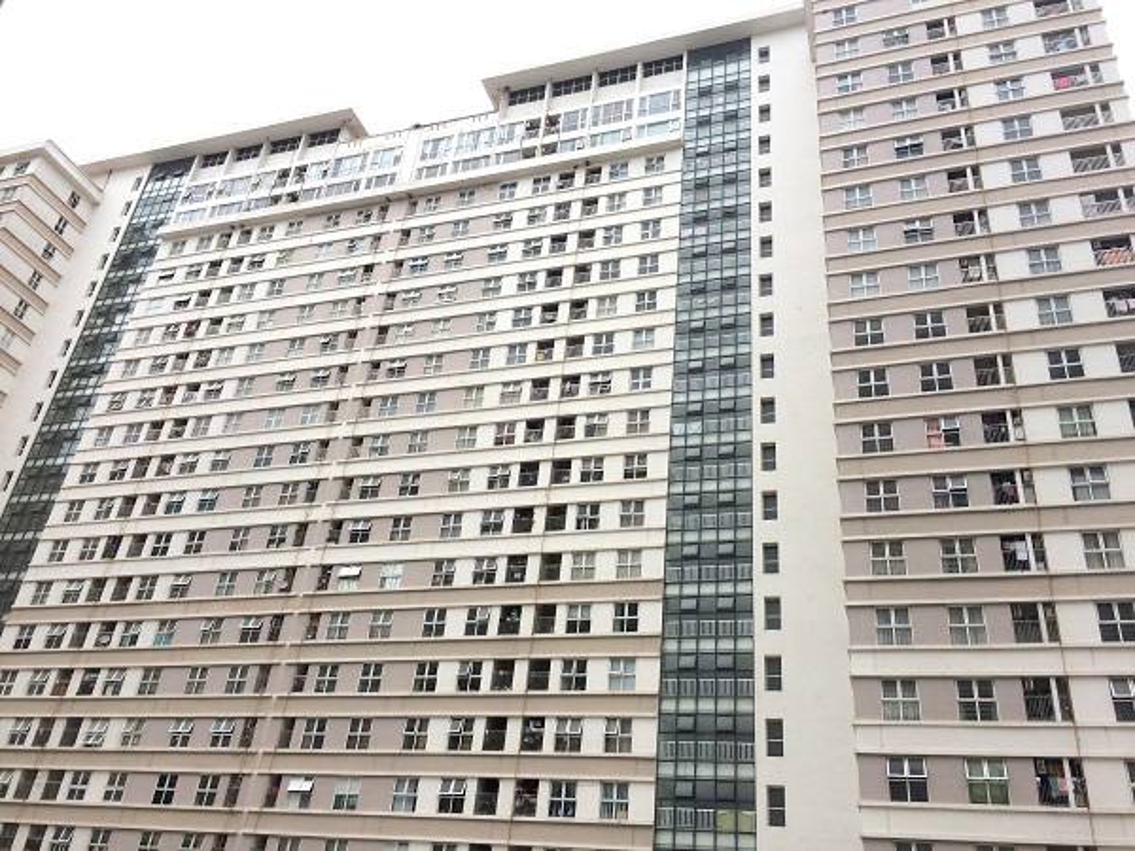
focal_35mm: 29
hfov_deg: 61.7
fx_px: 951
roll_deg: -6.3
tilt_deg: +30.3
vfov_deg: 48.2
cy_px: 426
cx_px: 568
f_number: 2.2
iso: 32
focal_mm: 4.15
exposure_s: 1/1414
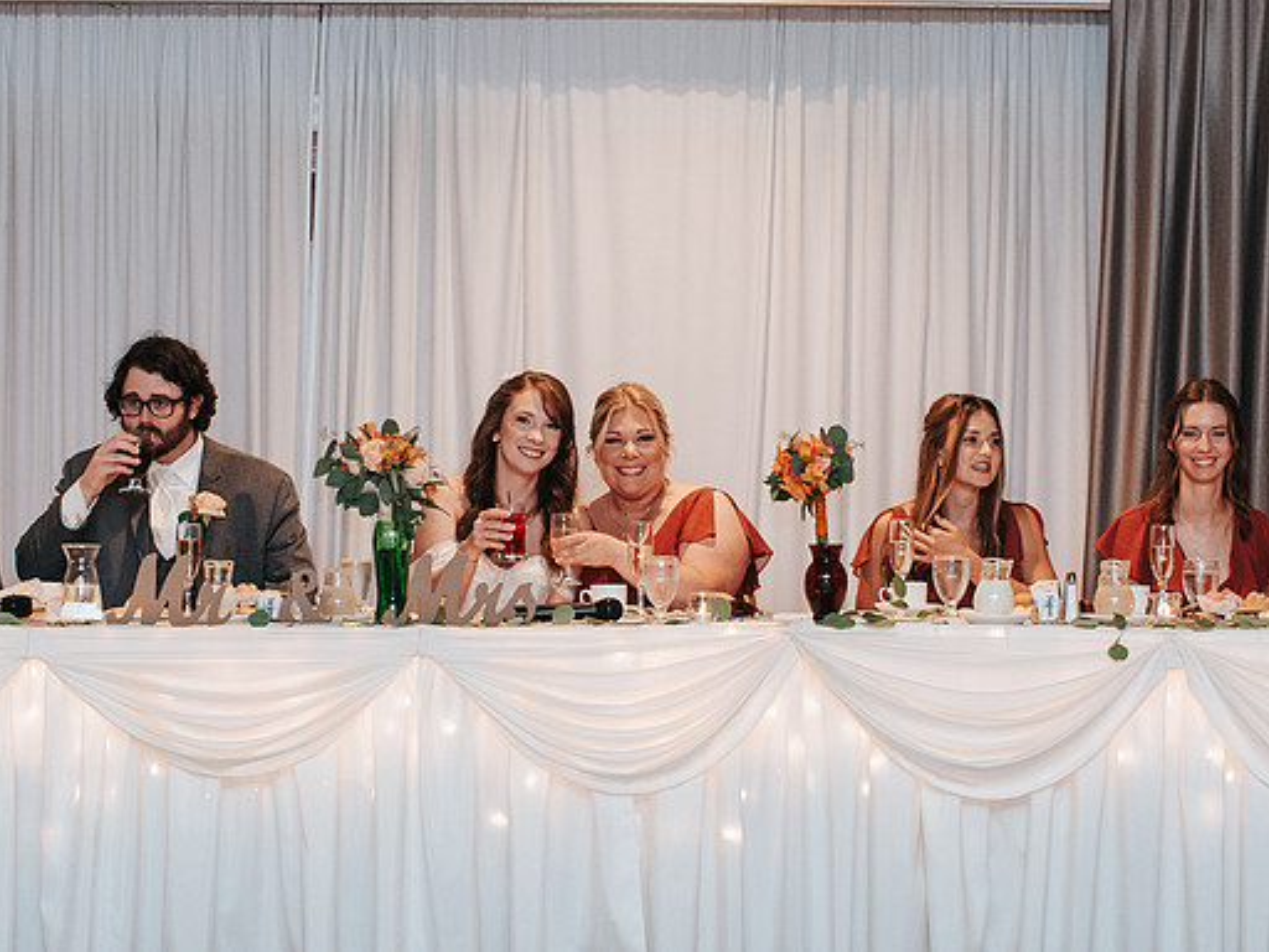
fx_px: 3519
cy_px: 653
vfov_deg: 15.4
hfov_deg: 20.4
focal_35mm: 96
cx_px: 453
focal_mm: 35
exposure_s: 1/160
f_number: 2.8
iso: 1000
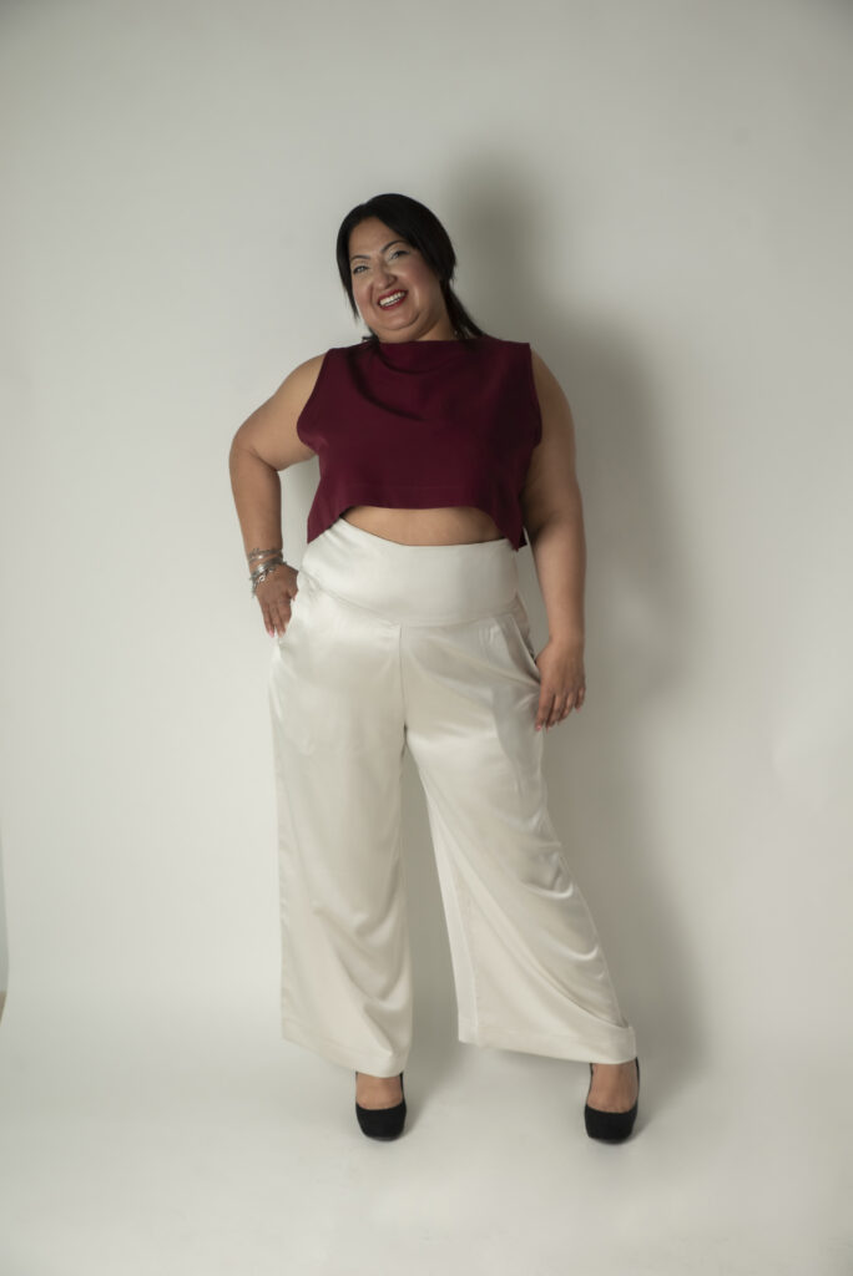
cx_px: 426
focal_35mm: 52
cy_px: 638
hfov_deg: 26.0
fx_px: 1846
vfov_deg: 38.2
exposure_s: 1/125
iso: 500
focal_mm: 52
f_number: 5.6
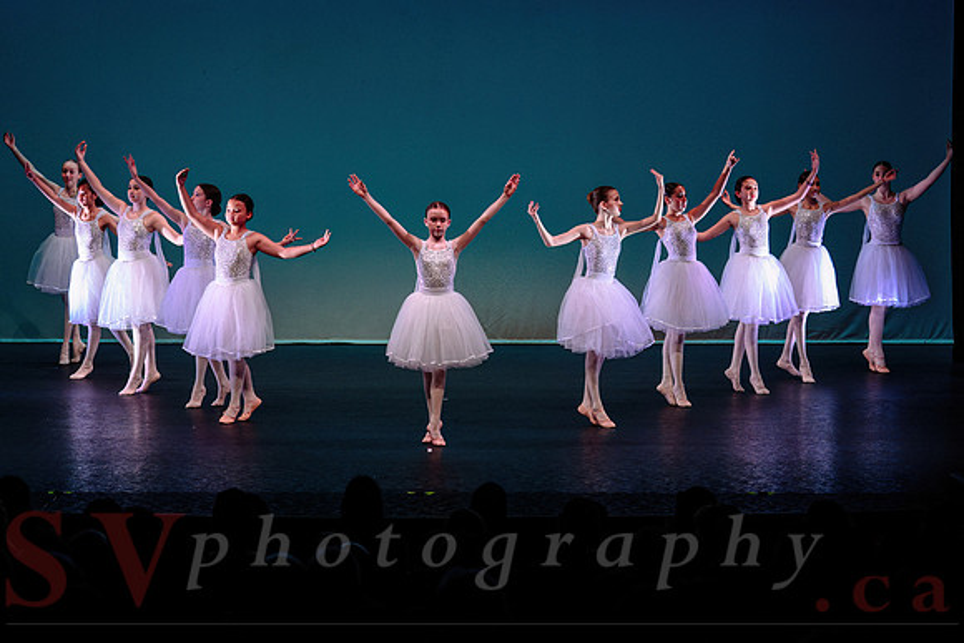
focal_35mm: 93
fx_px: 2493
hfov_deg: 21.9
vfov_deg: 14.7
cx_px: 413
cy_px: 421
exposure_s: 1/500
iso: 1600
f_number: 2.8
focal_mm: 70
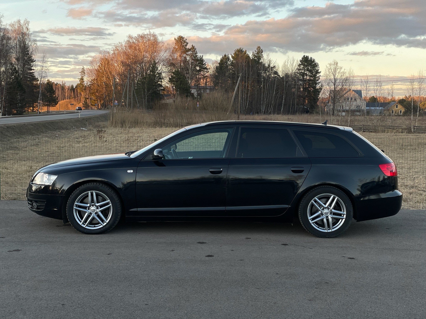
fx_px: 640
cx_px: 213
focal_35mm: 52
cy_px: 160
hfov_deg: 36.8
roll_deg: -0.2
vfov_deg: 28.0
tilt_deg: -3.8
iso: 64
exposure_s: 1/122
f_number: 2
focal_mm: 6
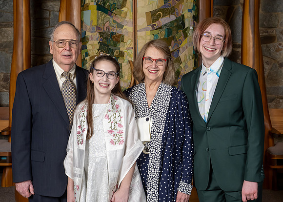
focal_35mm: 67
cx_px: 136
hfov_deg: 29.3
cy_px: 94
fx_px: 541
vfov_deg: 21.1
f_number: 8
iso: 640
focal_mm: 38
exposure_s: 1/200
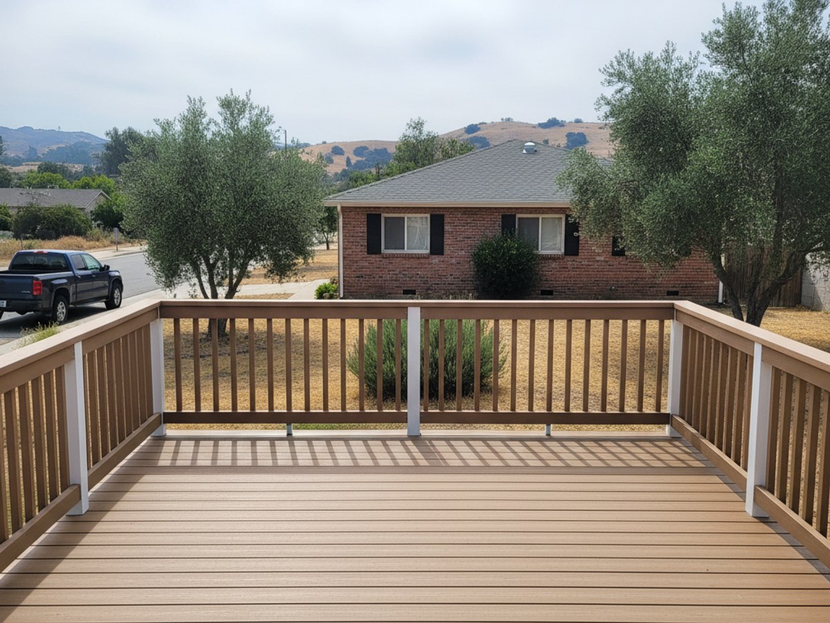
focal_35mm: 26
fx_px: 623
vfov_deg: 53.1
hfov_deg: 67.3
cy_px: 312
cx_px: 415
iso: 121
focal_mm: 5.7
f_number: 1.5
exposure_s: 1/128
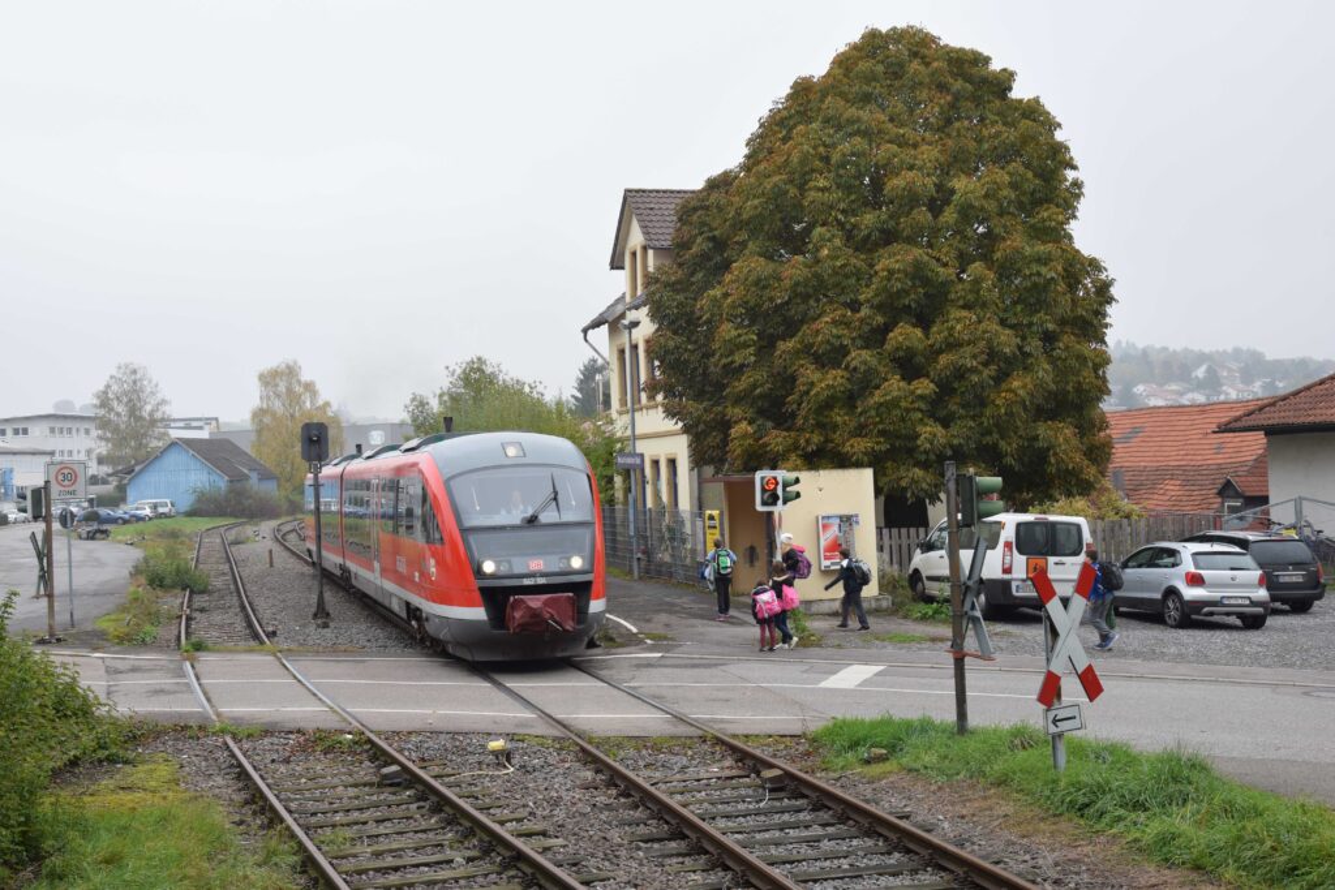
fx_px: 1891
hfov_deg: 38.9
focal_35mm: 51
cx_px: 668
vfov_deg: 26.5
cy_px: 445
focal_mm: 34
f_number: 9
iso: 200
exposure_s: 1/60
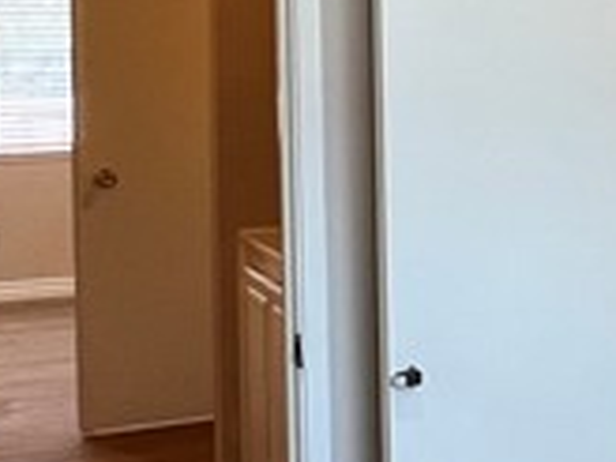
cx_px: 1146
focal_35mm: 81
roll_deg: +0.0
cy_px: 98
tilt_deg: -1.7
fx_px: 1441
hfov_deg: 18.3
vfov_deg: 18.1
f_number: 1.8
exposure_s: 1/120
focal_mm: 1.57
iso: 125
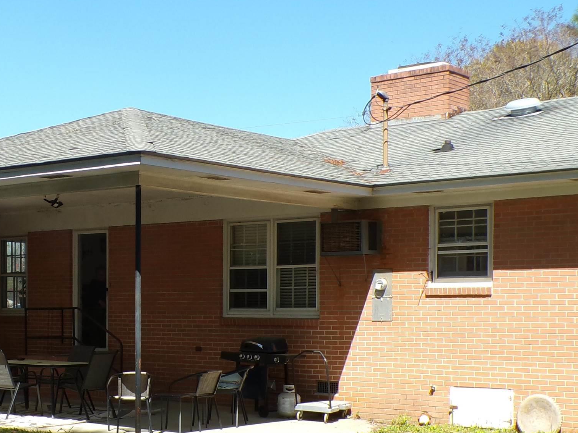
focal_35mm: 65
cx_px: 178
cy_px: 343
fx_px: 1085
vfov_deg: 22.3
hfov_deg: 29.5
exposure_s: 1/300
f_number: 4.8
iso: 100
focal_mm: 5.8
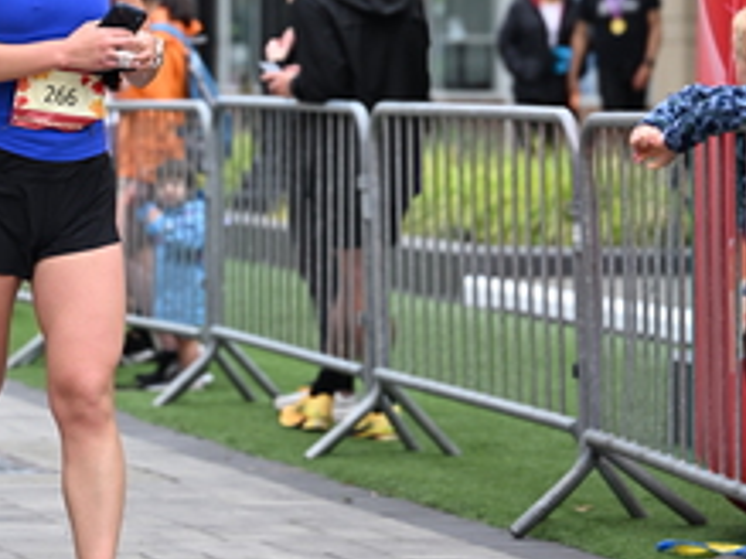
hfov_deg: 9.4
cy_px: -140
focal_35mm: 210
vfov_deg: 7.0
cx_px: 209
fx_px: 4523
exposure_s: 1/2000
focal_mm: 87
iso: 640
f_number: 2.8
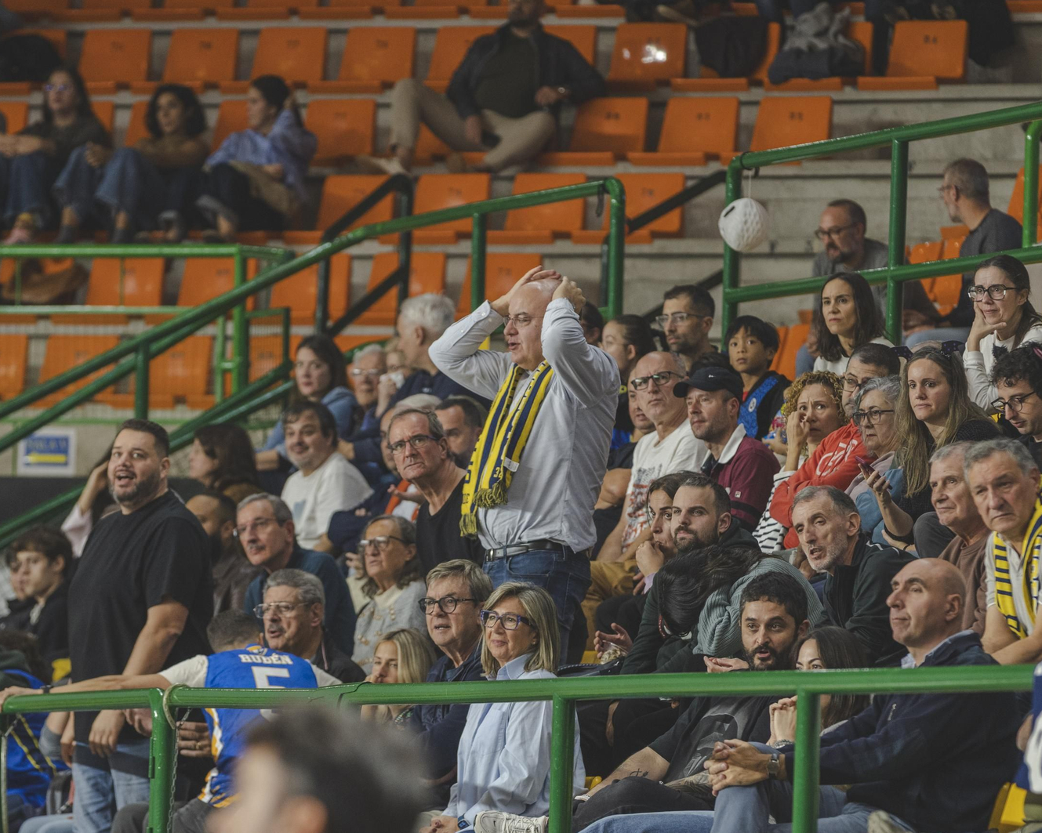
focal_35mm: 339
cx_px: 568
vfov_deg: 4.6
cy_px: 416
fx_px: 10454
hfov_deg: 5.7
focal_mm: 200
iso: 800
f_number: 3.5
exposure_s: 1/160
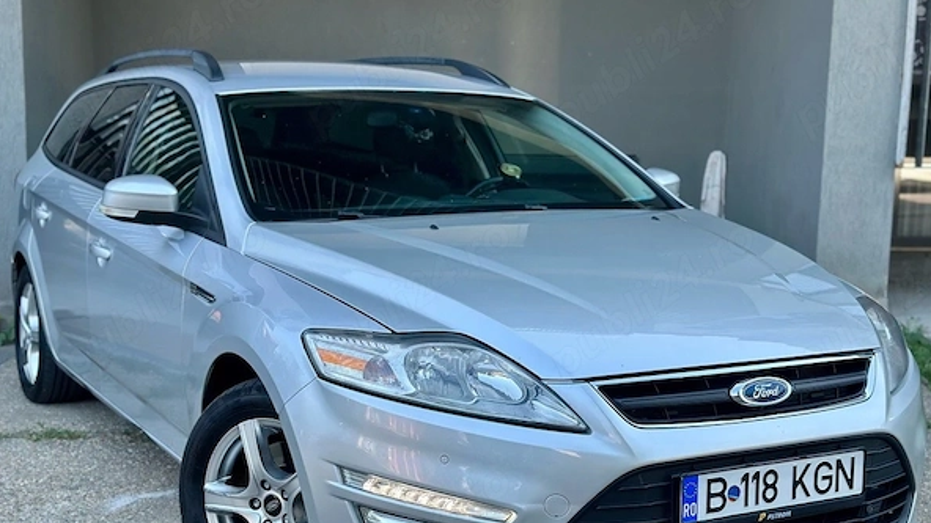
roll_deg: -0.9
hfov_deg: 39.2
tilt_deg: -8.4
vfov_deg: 22.6
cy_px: 308
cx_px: 470
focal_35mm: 53
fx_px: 1308
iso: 80
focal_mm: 6.86
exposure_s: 1/659
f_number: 1.78
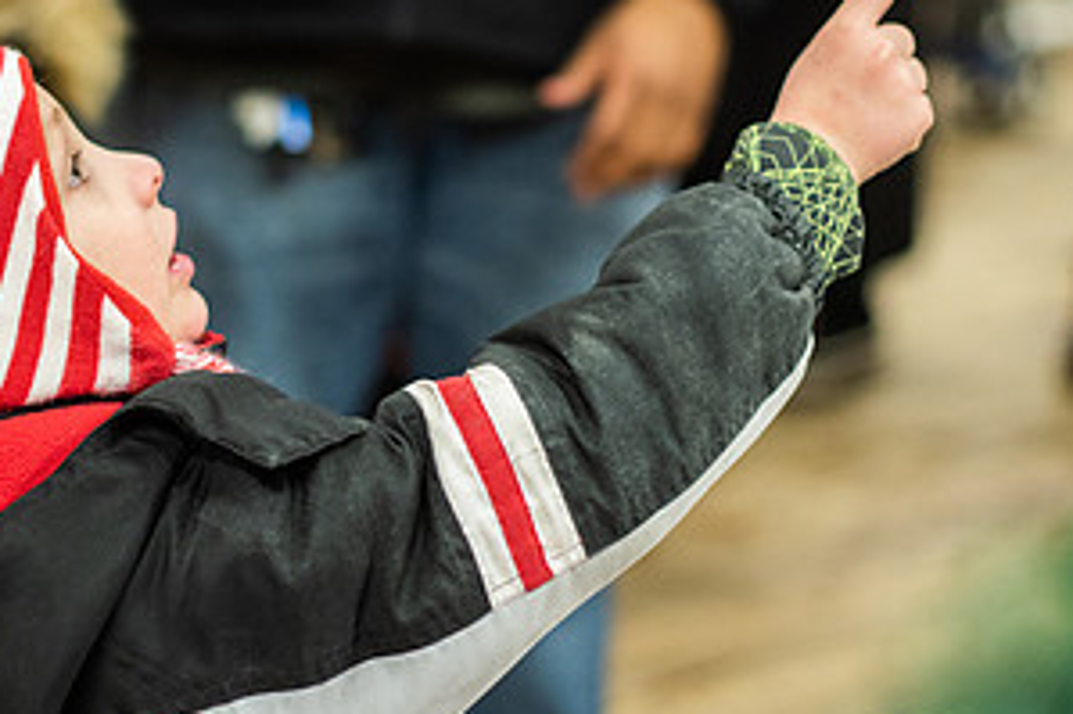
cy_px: 278
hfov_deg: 21.0
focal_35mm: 97
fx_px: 2889
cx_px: 355
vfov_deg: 14.1
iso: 800
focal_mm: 50
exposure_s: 1/160
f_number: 2
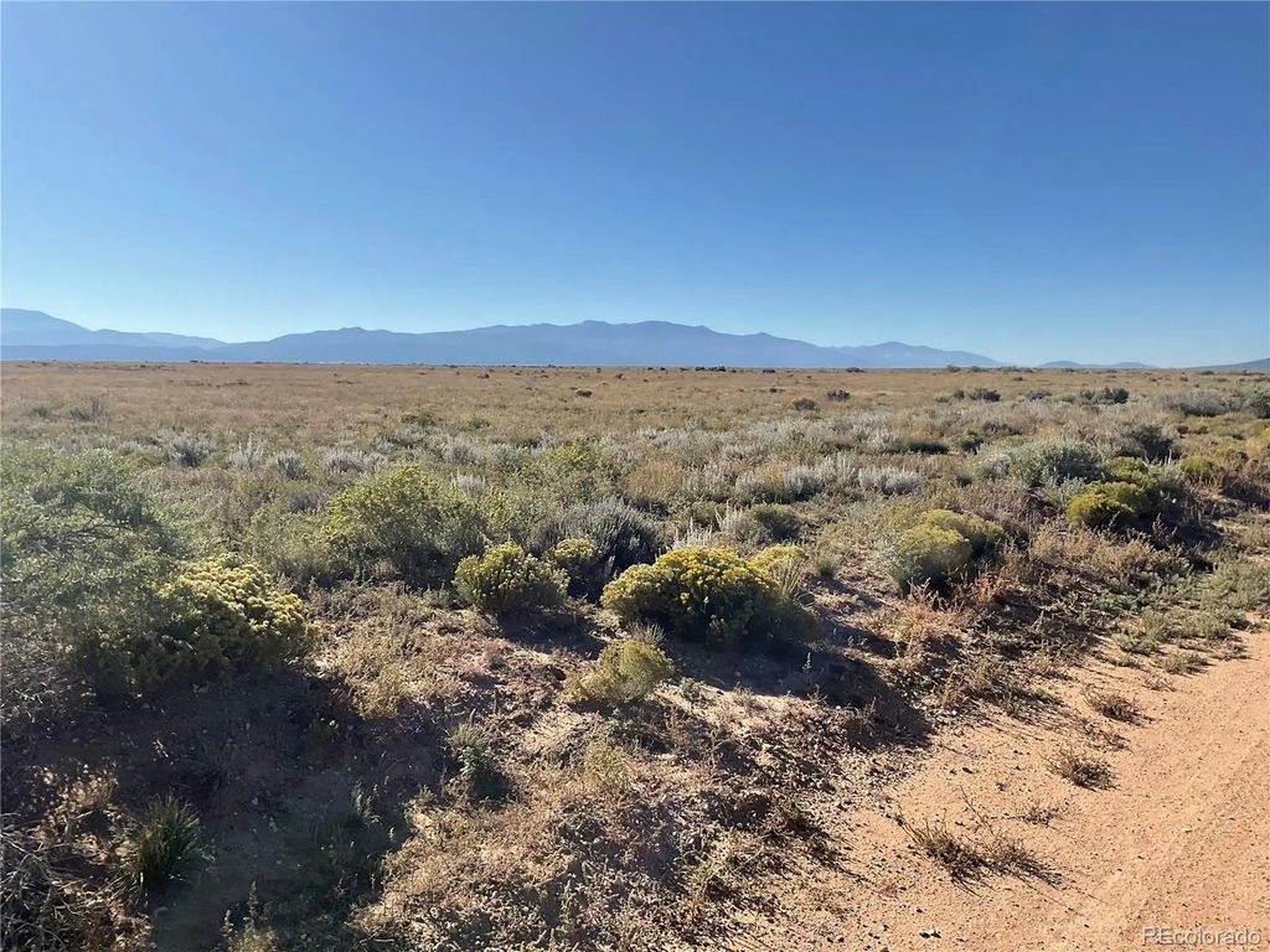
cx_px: 635
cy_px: 476
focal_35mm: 29
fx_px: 1064
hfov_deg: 61.7
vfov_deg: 48.2
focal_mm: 3
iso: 16
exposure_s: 1/2667
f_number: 1.8
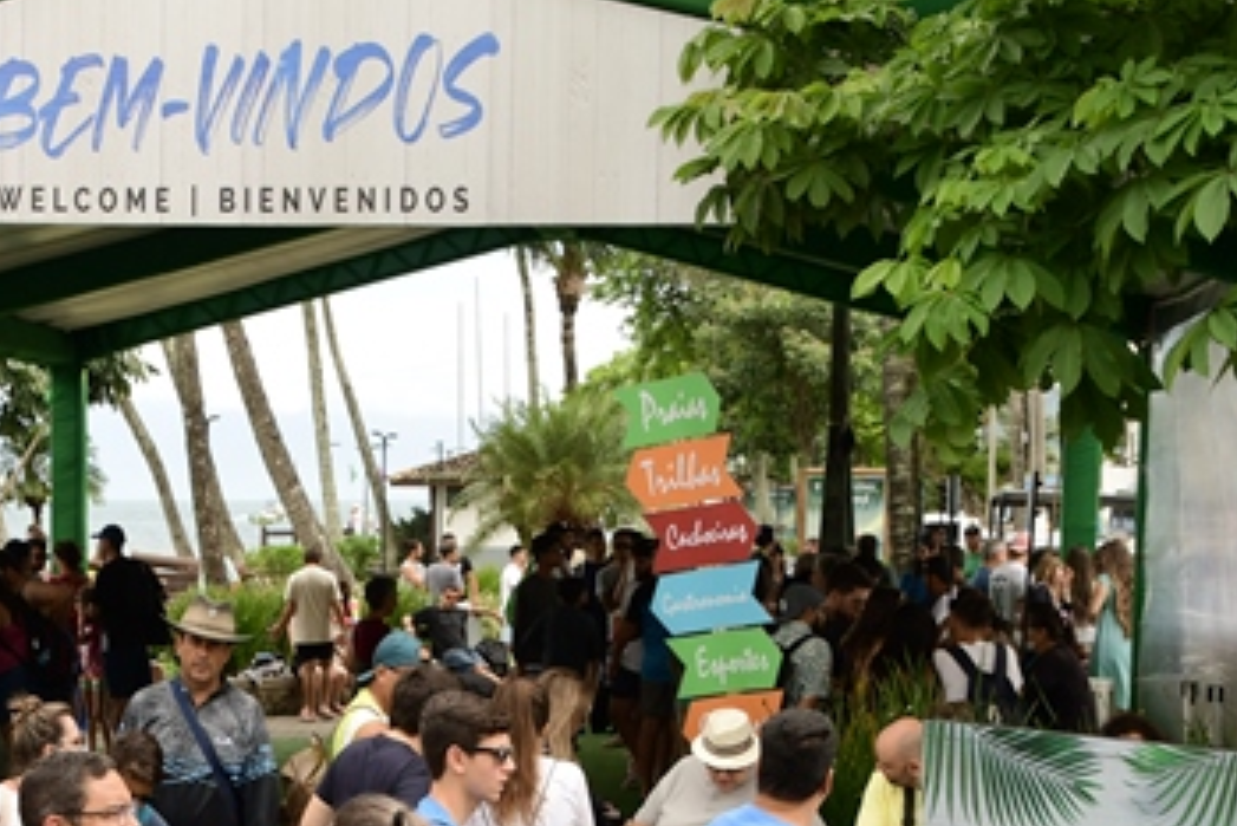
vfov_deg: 15.5
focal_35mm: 88
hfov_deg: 22.8
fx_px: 3025
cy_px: 615
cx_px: 252
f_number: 5.6
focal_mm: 32
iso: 320
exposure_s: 1/640
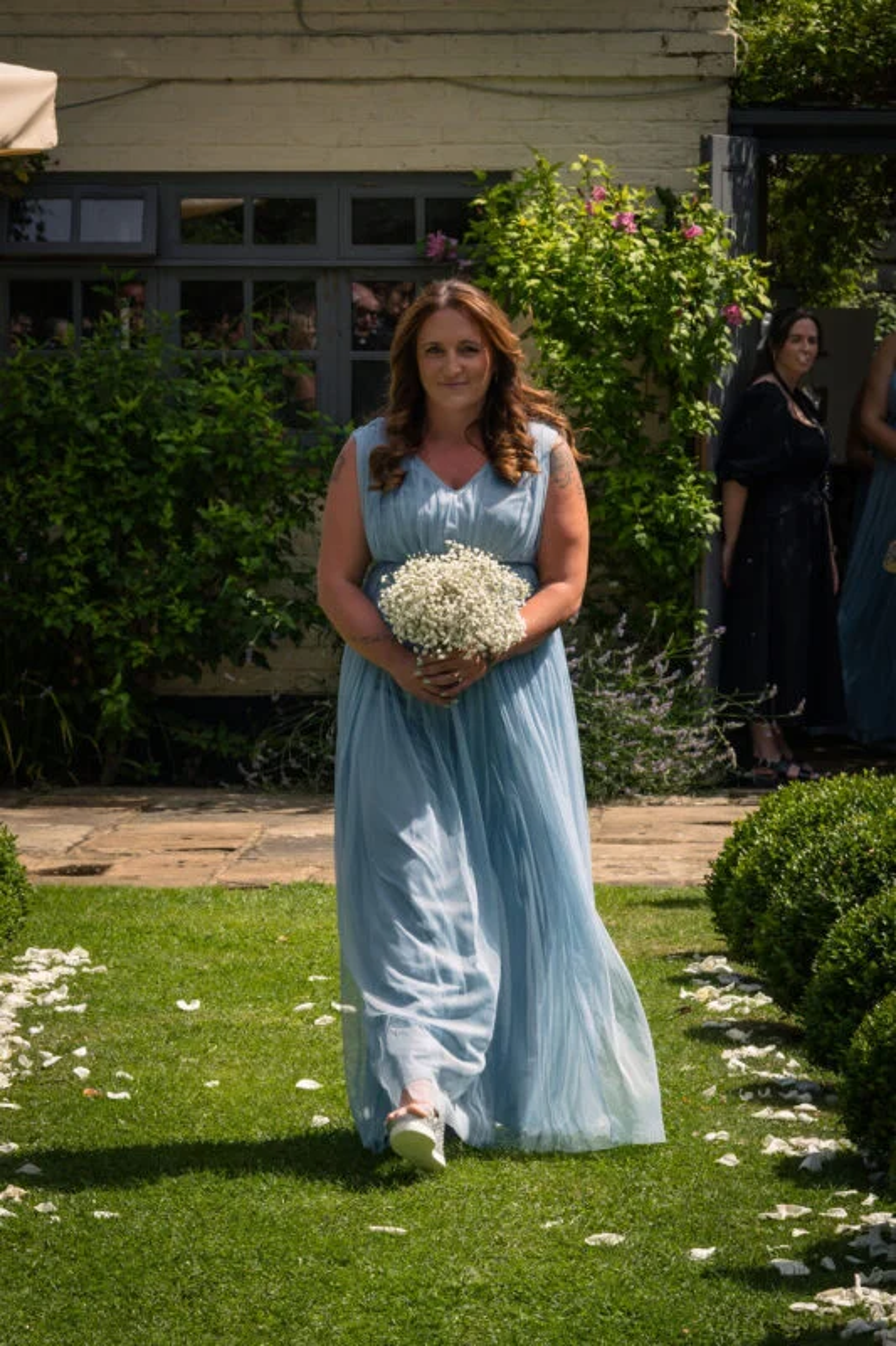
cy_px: 732
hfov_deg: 8.2
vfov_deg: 12.3
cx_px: 336
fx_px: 6253
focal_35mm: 167
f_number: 10
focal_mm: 75
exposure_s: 1/200
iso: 125
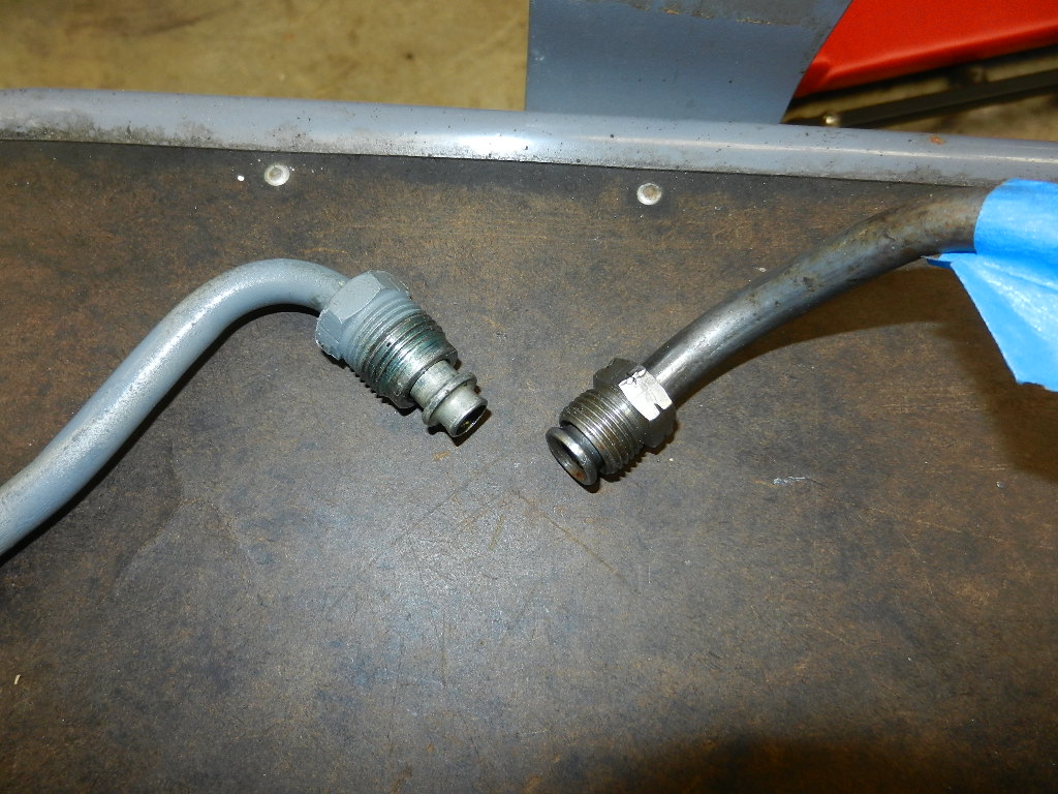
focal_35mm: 25
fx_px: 764
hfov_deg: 69.4
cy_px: 397
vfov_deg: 54.9
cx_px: 529
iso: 200
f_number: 3.5
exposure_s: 1/30
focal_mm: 4.5
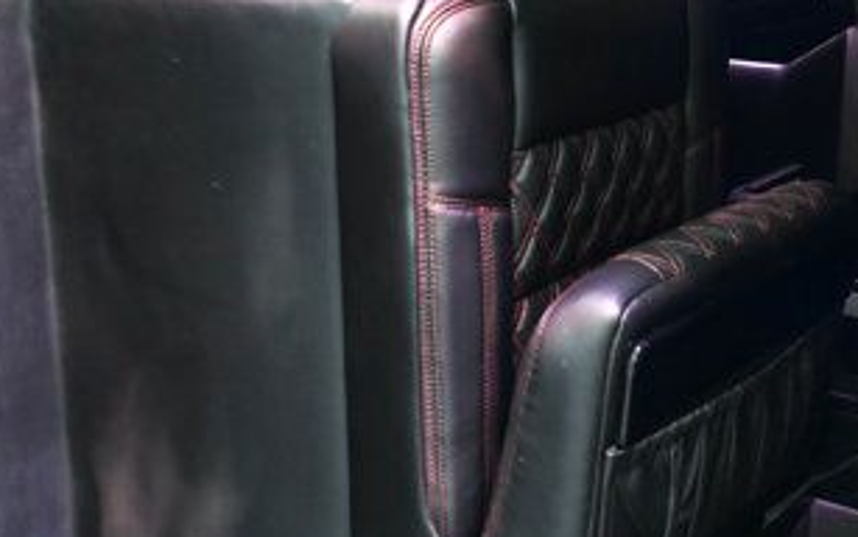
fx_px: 1193
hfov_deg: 37.4
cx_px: 743
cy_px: 96
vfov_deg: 24.9
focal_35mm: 51
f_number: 3.2
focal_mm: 24
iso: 3200
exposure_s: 1/200
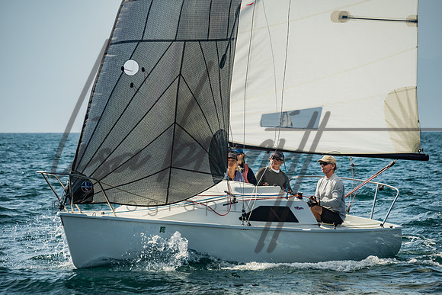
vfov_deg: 6.1
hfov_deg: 9.2
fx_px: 2759
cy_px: 159
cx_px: 228
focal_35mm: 225
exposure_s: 1/1250
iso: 320
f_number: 6.3
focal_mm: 200
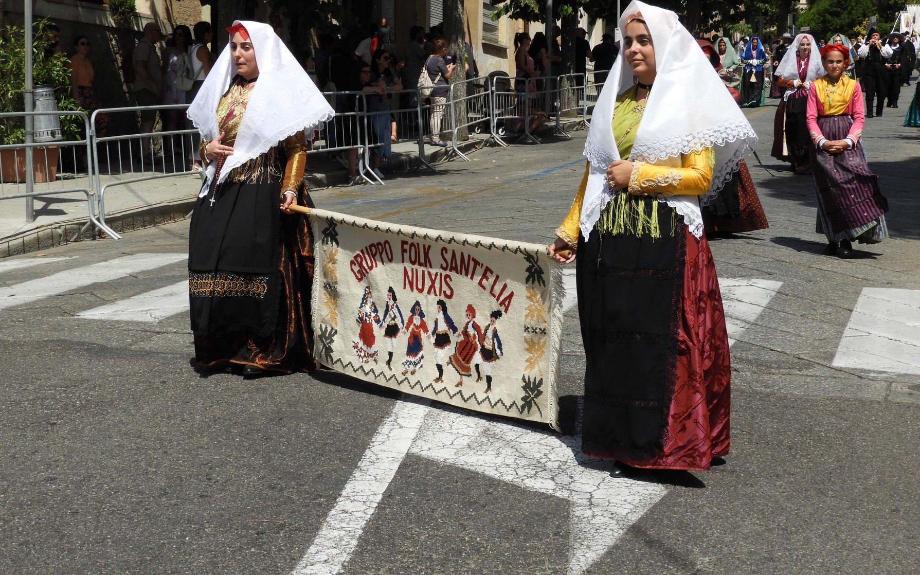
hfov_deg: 32.0
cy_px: 239
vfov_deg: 20.3
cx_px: 460
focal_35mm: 64
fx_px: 1605
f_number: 4.2
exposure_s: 1/1250
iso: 100
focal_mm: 10.7
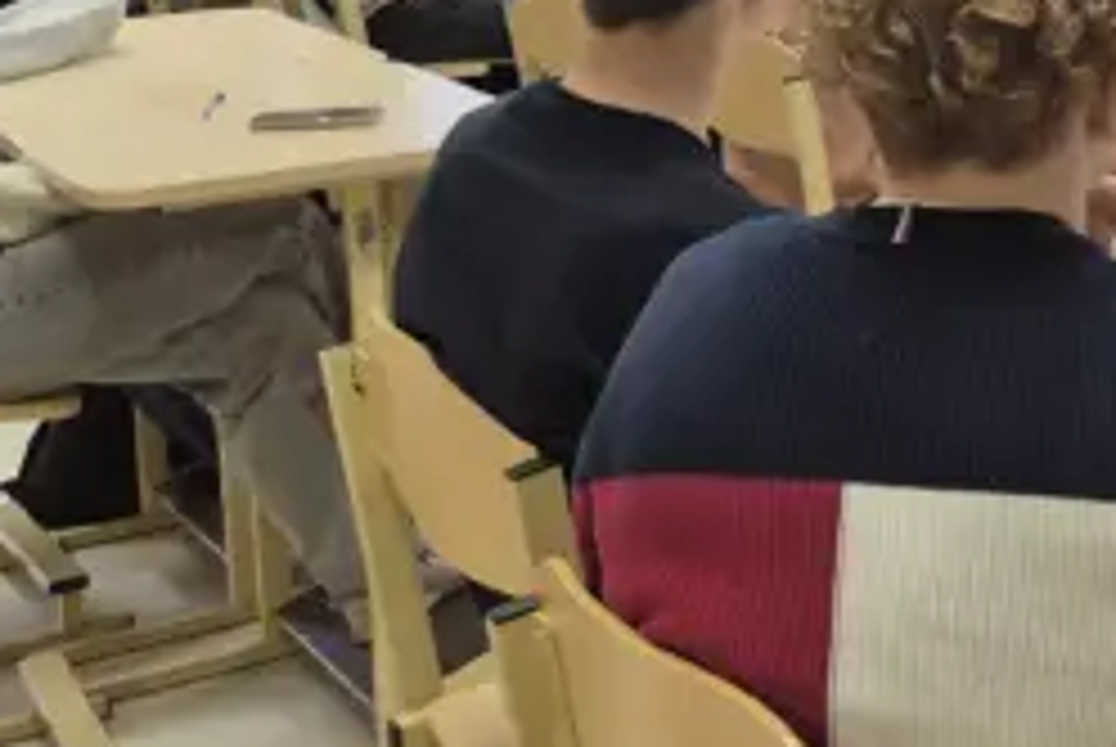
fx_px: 2297
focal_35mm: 74
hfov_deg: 22.2
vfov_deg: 18.0
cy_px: -27
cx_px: 1701
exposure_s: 1/100
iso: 250
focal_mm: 5.4
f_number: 1.8
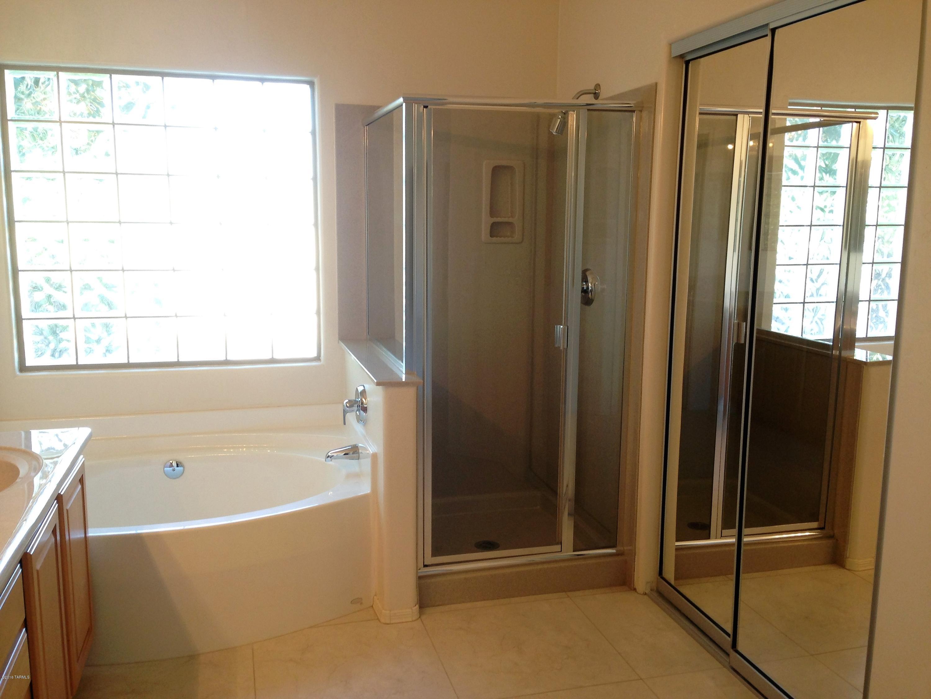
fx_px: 888
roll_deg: -1.7
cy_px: 350
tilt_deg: -9.4
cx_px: 466
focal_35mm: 33
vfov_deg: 42.9
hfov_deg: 55.4
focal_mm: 4.12
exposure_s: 1/20
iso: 64
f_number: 2.4
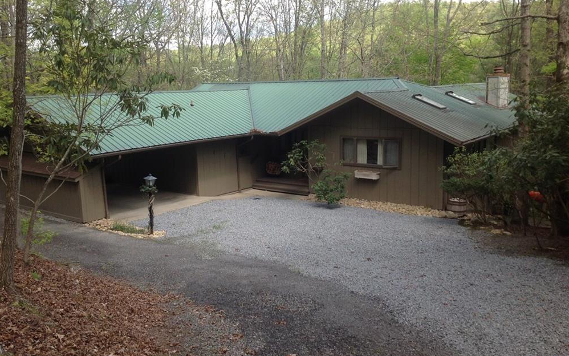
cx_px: 281
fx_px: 589
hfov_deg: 51.5
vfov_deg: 33.6
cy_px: 180
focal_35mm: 38
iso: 50
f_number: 2.4
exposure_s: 1/414
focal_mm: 4.28
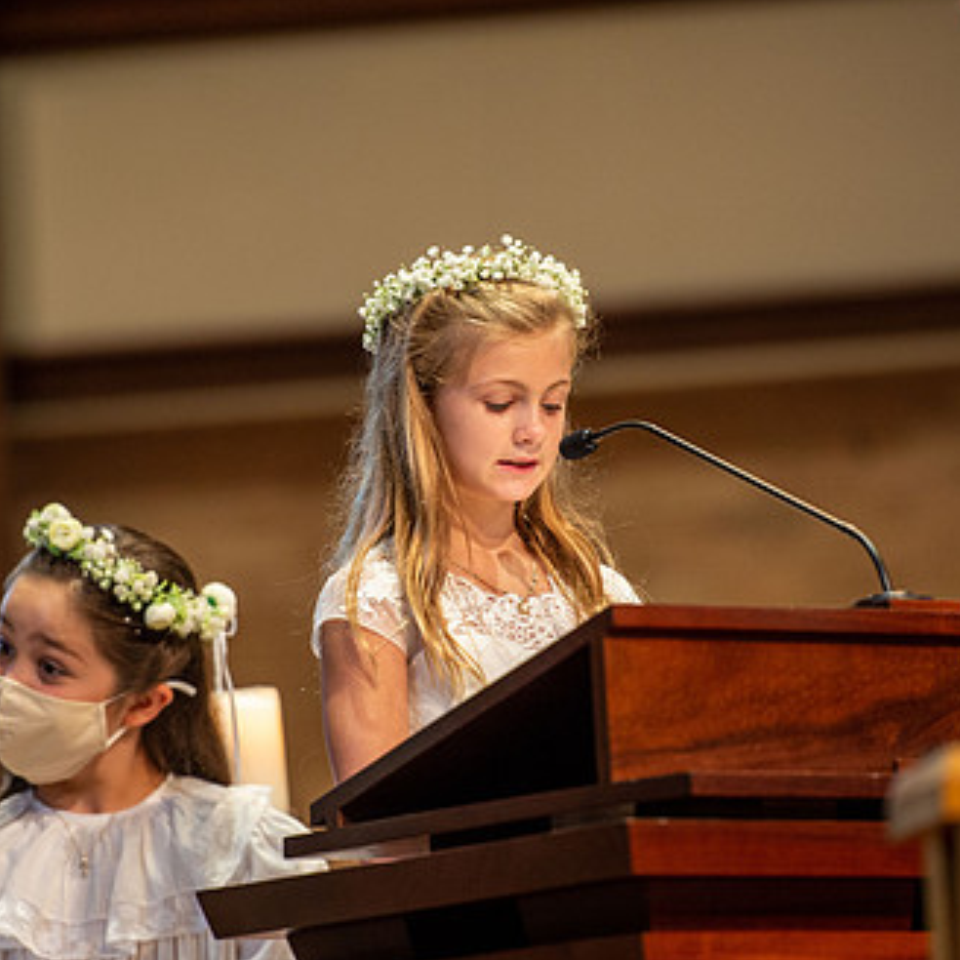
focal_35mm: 300
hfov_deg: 5.8
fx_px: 9413
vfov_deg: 5.8
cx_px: 492
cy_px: 550
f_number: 2.8
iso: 1600
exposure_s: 1/125
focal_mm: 200
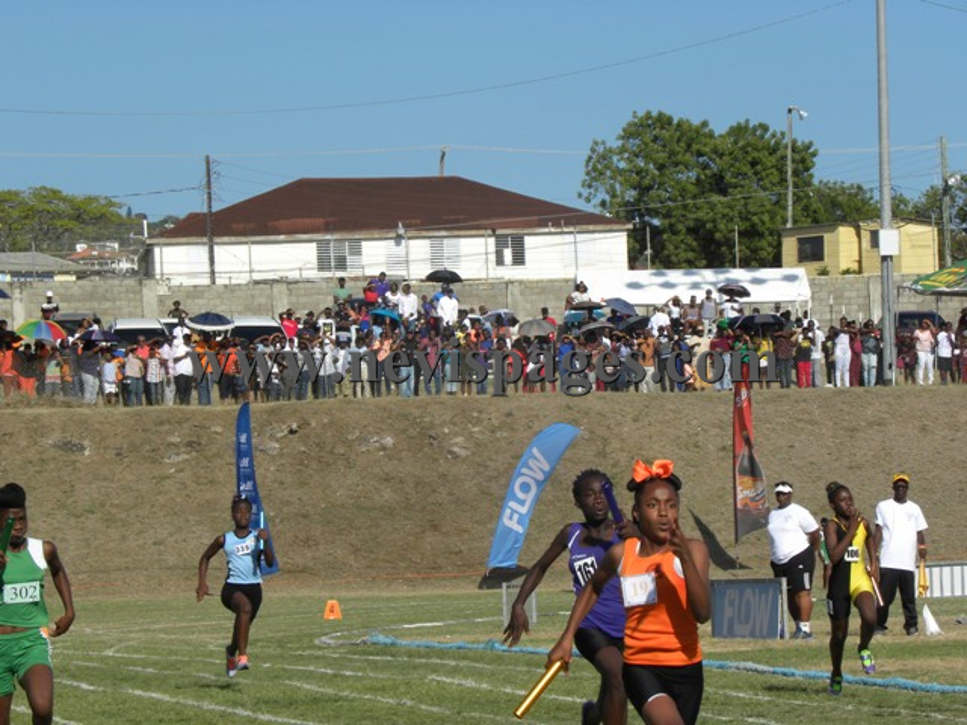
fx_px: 5140
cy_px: 362
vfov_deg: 8.1
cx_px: 484
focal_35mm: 184
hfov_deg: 10.7
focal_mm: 32.7
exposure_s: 1/384
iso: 64
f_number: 6.3
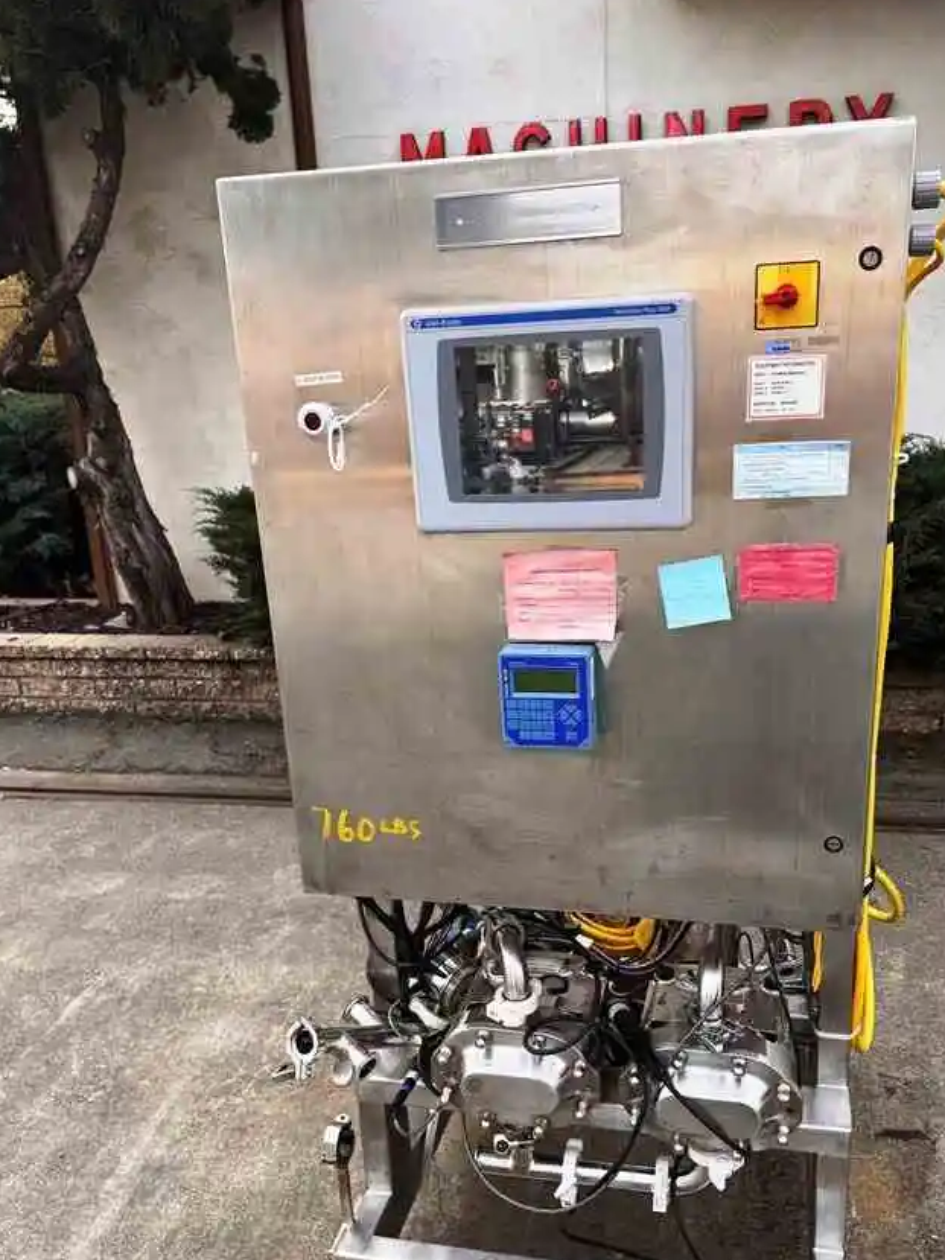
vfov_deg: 61.3
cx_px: 533
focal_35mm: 29
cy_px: 730
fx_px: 1056
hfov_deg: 48.1
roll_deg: +2.5
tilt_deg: -19.6
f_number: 1.78
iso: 80
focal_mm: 6.76
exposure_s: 1/980
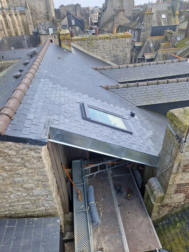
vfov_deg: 73.9
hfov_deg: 58.9
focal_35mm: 23
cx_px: 94
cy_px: 126
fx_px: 167
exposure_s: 1/618
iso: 50
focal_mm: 5.4
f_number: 1.8
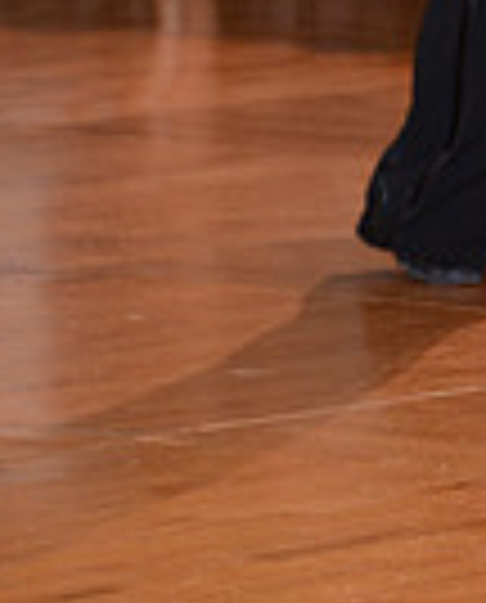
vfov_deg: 3.4
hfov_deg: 2.7
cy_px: -392
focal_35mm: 567
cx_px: 574
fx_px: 10148
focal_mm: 140
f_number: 4.5
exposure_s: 1/250
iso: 1000
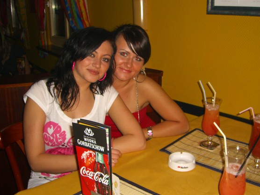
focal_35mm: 41
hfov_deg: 45.8
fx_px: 308
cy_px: 98
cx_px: 137
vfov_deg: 35.1
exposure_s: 1/60
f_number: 2.8
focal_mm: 7.9
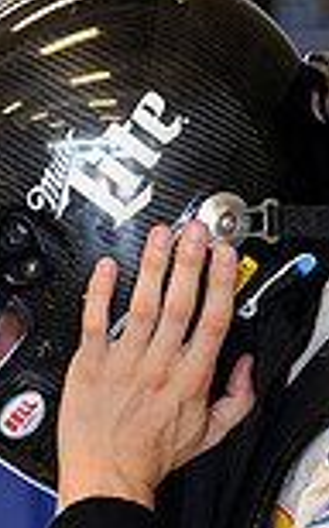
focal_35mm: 656
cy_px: 566
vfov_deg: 3.2
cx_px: 53
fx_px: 9429
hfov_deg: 2.0
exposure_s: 1/125
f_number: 4
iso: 1000
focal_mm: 220
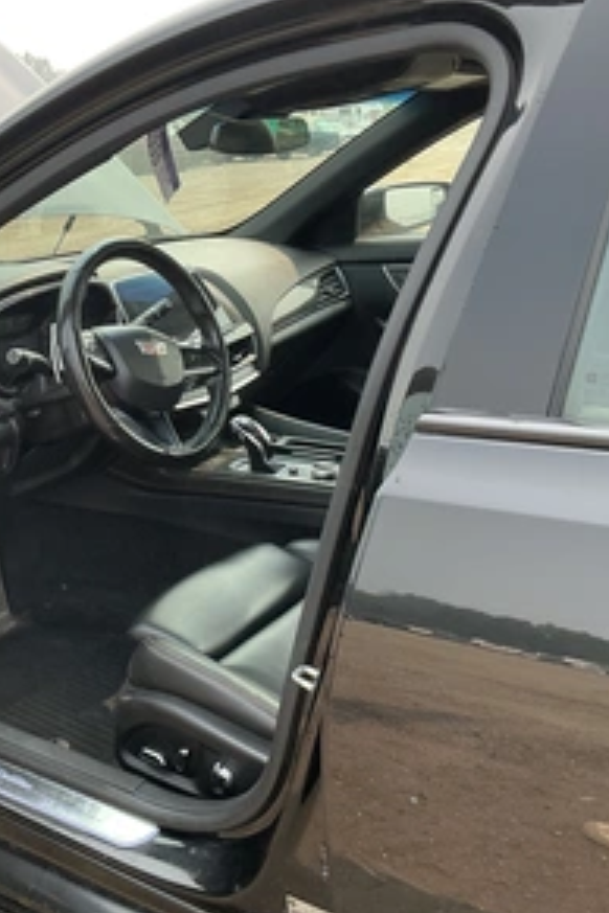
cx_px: 107
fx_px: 1015
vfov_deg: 48.5
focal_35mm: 40
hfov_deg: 32.3
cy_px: 458
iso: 25
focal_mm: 3
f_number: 1.8
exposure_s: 1/276
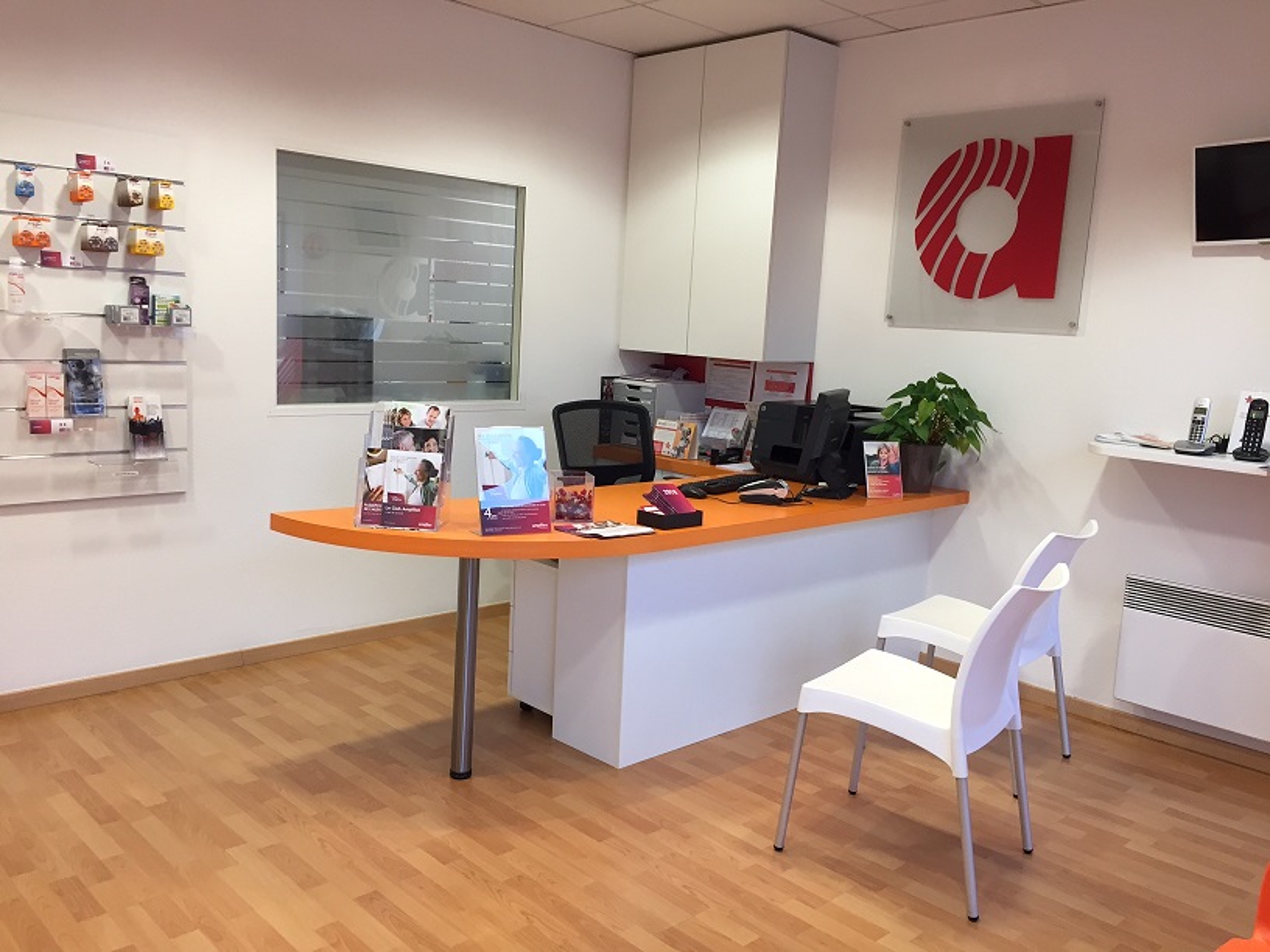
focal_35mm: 29
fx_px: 1064
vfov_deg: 48.2
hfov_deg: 61.7
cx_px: 635
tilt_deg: -8.3
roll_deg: -2.5
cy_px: 476
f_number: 2.2
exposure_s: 1/33
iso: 40
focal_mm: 4.15
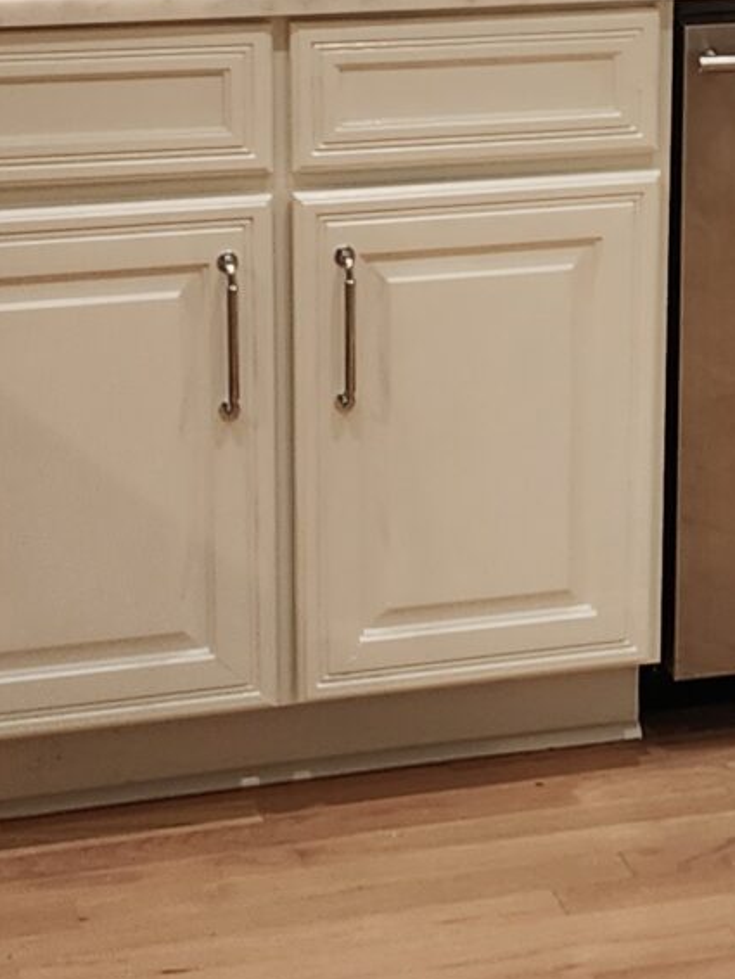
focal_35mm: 104
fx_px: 2942
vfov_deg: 18.6
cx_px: 564
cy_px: 131
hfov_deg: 14.2
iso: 160
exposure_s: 1/120
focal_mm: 6.4
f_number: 1.8
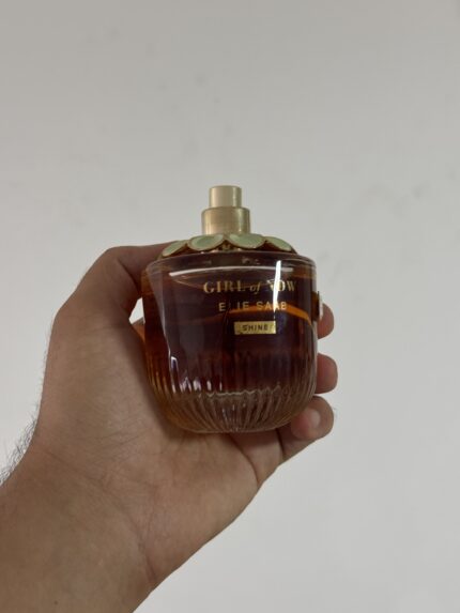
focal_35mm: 48
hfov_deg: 30.3
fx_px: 850
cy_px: 306
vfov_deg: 39.6
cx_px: 230
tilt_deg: -24.1
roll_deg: -0.5
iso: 100
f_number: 1.78
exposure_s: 1/50
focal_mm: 6.76
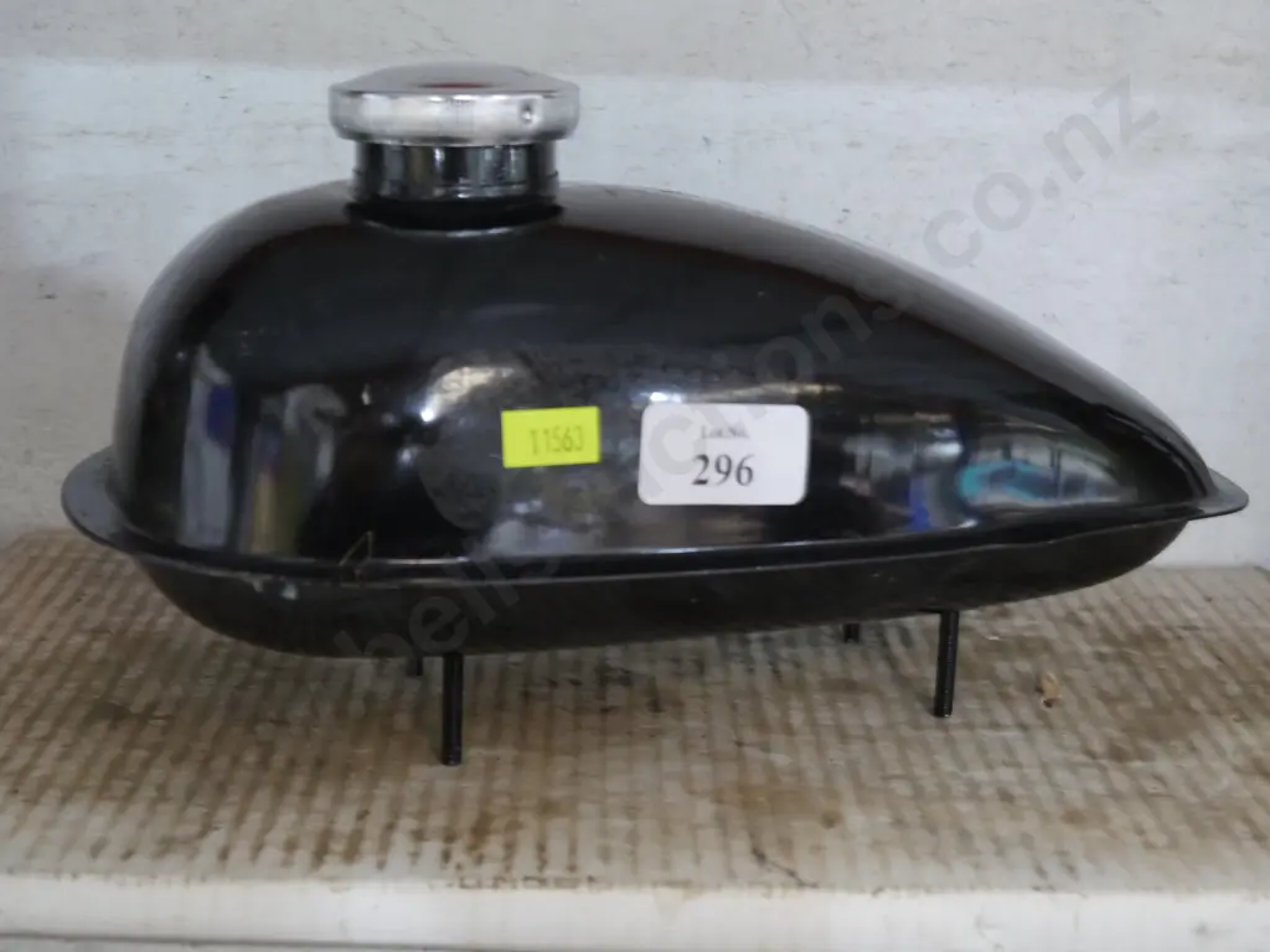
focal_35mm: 54
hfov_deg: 35.5
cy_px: 476
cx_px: 635
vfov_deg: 27.0
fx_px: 1981
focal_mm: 27
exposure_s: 1/20
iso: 3200
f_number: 5.3
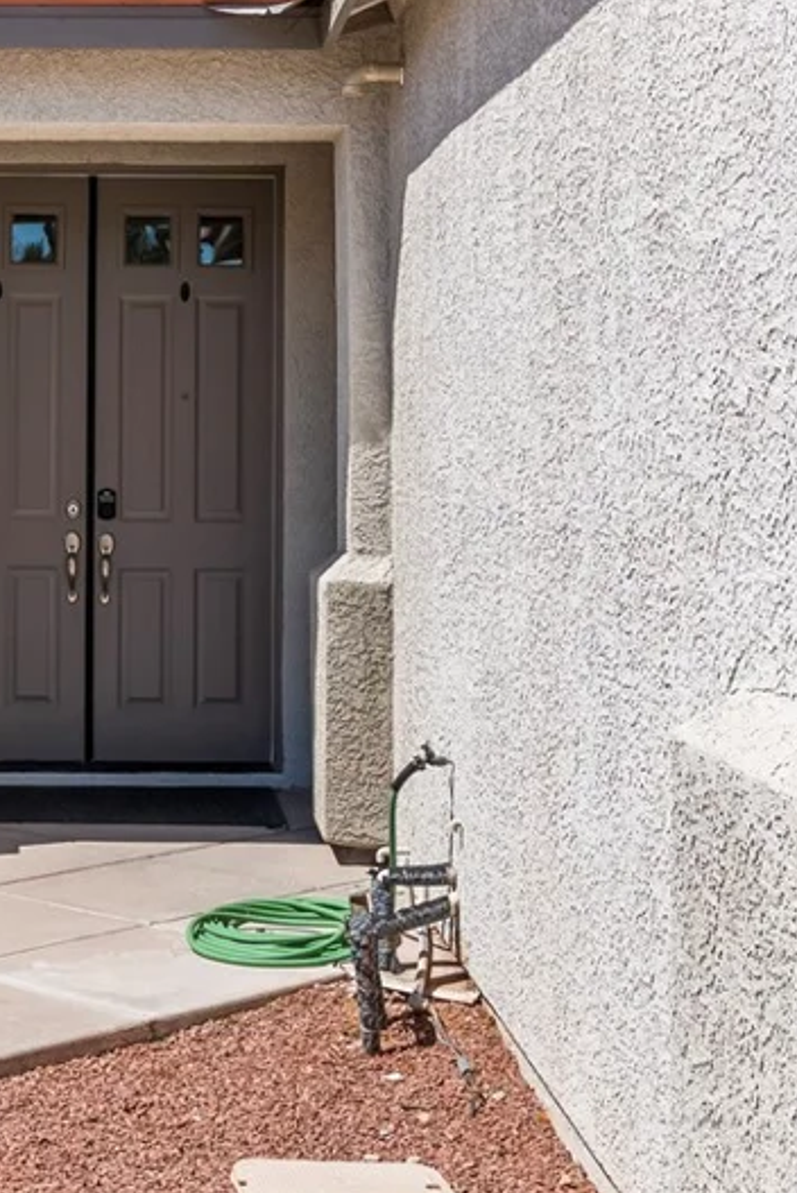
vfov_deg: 30.4
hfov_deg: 20.3
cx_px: 88
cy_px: 444
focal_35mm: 66
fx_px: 2189
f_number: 8
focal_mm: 23
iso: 400
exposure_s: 1/8000
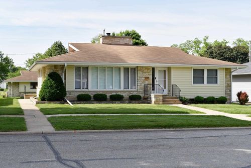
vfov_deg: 29.0
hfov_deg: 42.3
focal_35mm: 46
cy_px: 84
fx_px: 324
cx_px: 126
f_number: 8
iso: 100
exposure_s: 1/250
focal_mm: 31
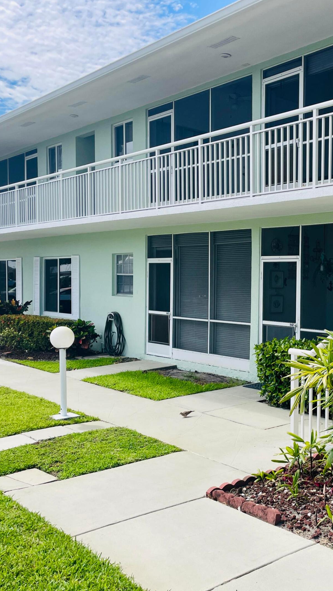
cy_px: 296
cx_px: 276
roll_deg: -0.2
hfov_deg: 30.3
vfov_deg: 52.8
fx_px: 596
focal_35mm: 38
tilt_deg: -3.4
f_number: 1.6
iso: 32
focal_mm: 4.2
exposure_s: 1/2681
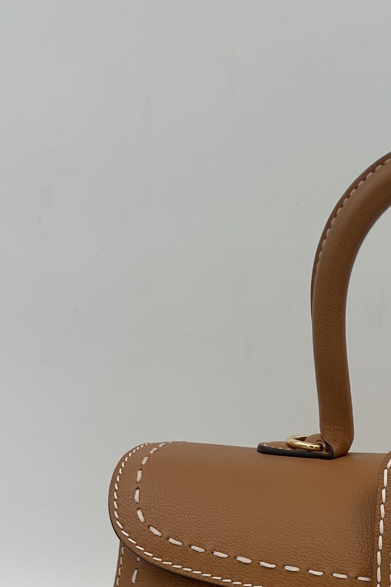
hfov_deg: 21.5
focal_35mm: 60
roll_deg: -0.8
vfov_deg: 31.3
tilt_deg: -15.9
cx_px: 422
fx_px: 978
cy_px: 564
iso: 50
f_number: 1.5
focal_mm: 5.7
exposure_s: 1/1009
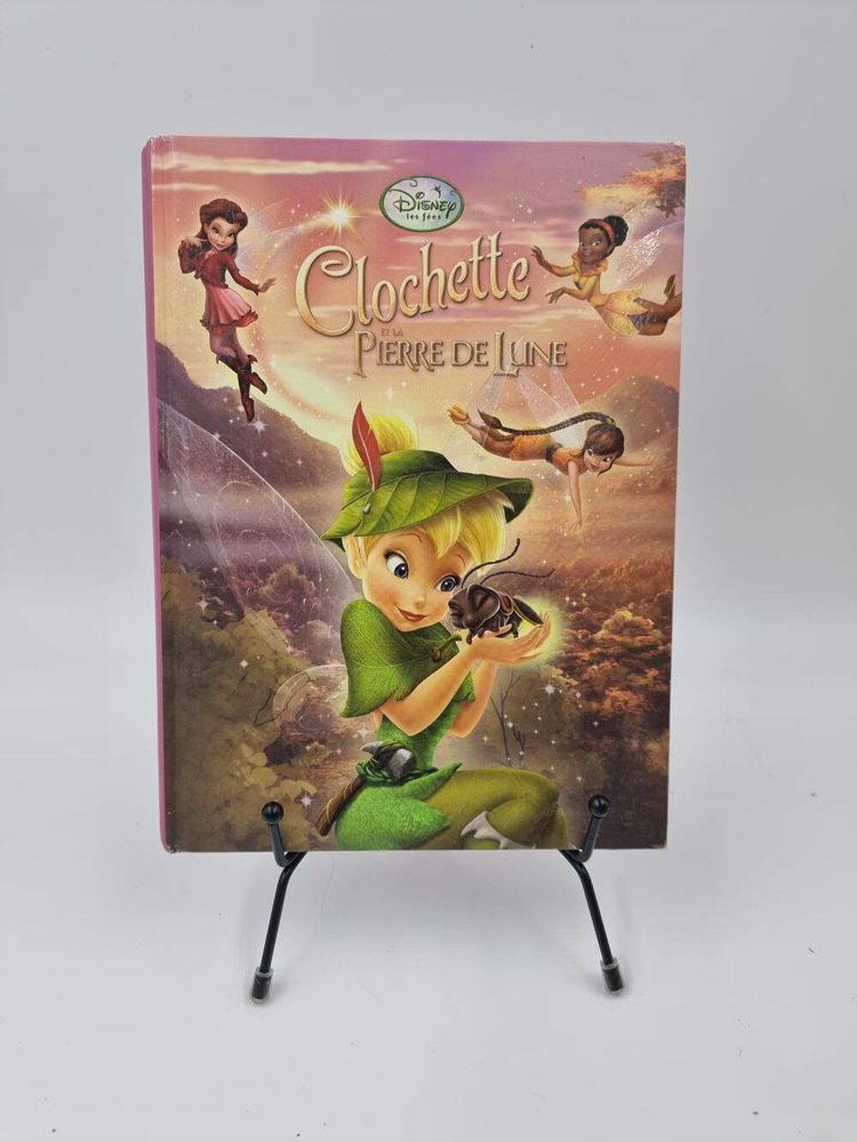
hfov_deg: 56.8
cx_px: 428
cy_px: 571
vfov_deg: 71.6
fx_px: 792
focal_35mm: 24
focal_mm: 6.7
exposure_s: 1/120
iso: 50
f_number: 1.8
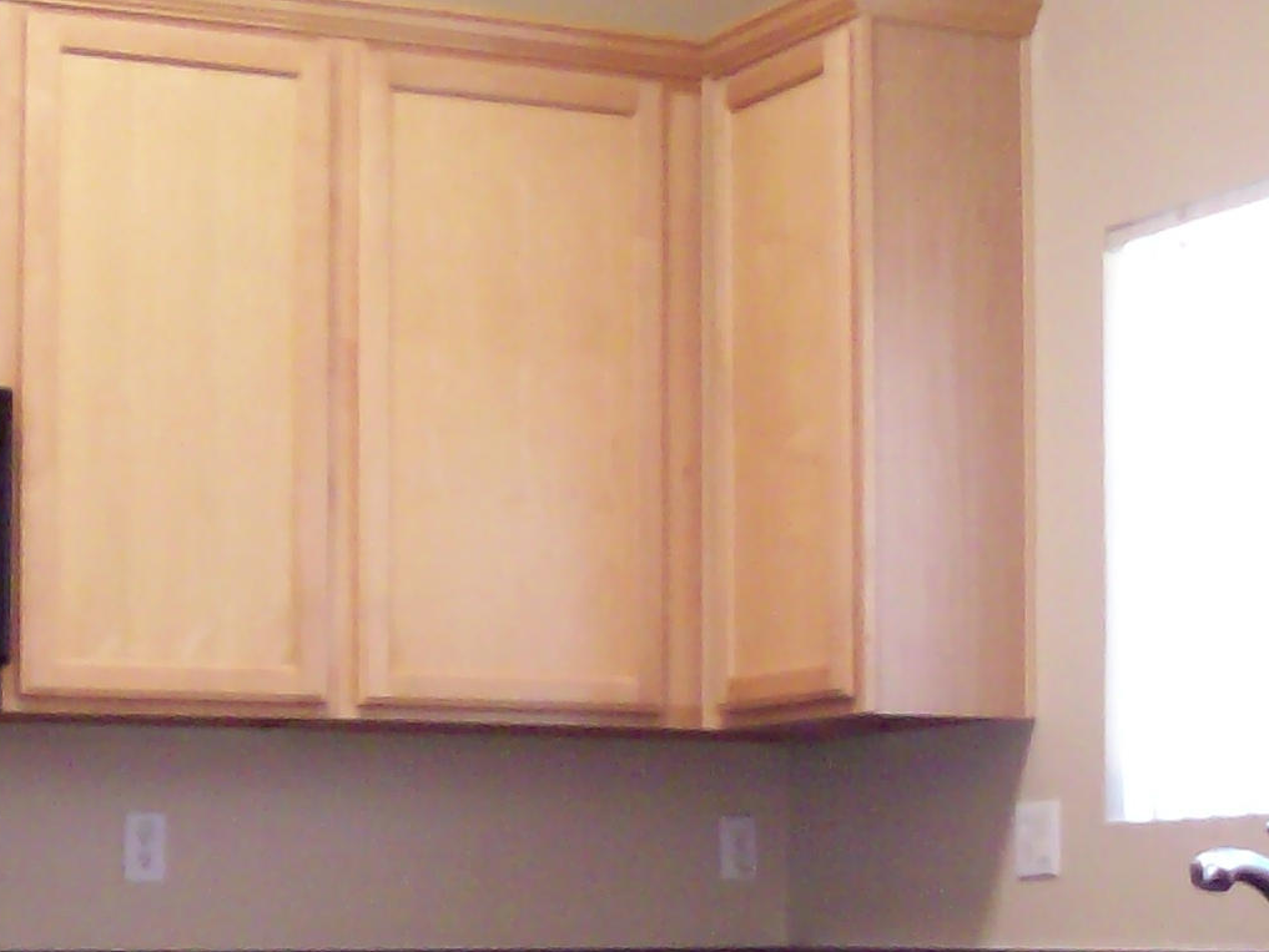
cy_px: 903
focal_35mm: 91
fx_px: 3336
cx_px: 548
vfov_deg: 16.0
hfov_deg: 21.5
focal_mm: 6
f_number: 2.7
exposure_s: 1/28.9
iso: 140
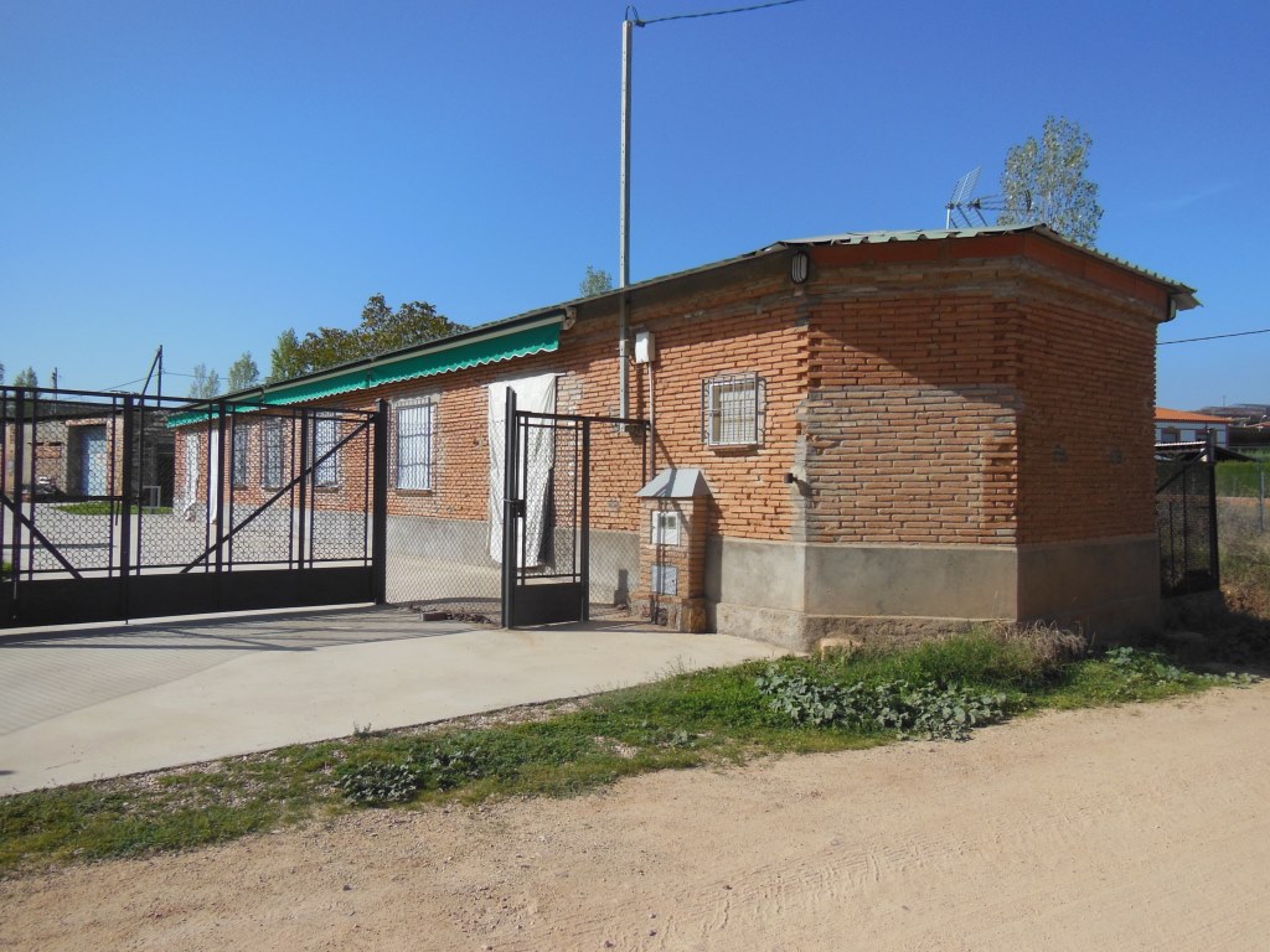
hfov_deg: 69.4
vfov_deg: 54.9
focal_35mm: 25
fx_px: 917
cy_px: 476
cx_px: 635
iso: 125
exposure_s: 1/1500
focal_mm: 4.5
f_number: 3.5
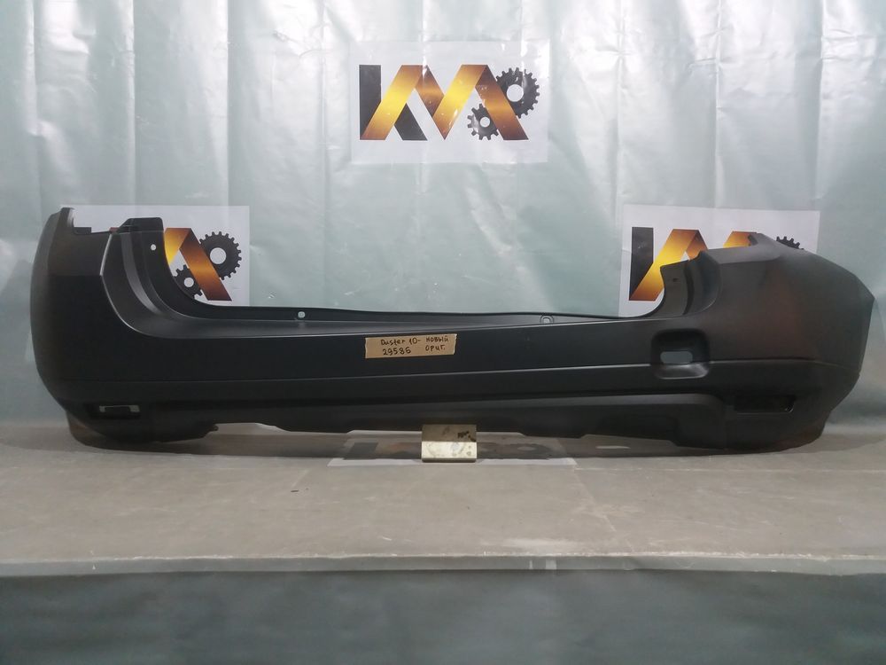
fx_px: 717
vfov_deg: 49.7
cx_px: 443
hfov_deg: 63.4
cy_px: 332
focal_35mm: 28
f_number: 1.9
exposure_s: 1/17
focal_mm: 3.7
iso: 160
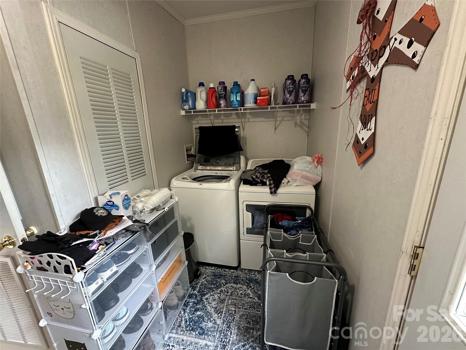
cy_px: 175
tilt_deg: -14.2
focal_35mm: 14
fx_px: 188
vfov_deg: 85.7
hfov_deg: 102.1
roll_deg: +2.2
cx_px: 233
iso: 400
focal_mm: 2.22
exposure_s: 1/60
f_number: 2.2
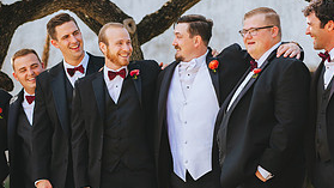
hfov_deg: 11.6
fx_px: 1639
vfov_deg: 6.6
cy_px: 141
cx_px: 180
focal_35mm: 185
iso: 160
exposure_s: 1/640
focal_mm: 85
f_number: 3.2
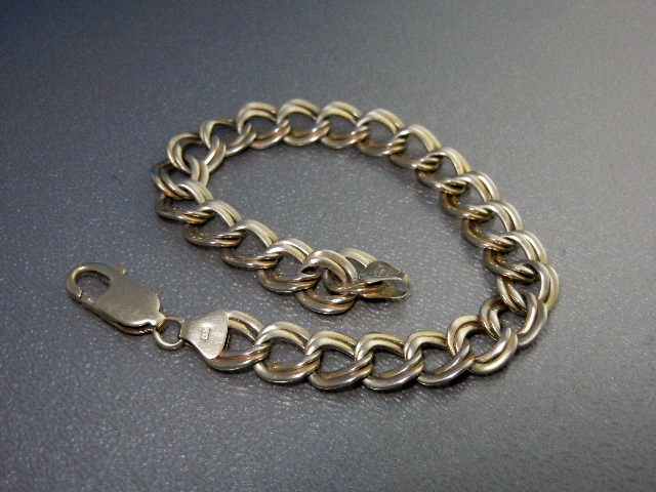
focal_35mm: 45
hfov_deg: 42.1
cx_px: 328
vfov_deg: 32.2
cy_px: 246
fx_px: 853
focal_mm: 8.1
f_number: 7.6
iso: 800
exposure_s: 1/30
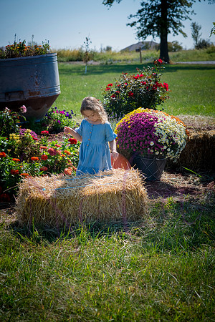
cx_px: 108
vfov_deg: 23.9
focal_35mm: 85
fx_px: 761
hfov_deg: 16.1
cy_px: 161
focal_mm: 85
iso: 400
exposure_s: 1/1250
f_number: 6.3
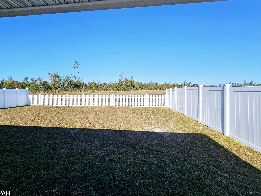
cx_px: 123
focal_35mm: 15
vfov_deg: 81.6
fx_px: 113
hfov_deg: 98.1
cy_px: 91
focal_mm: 2.2
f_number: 2.2
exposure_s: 1/3333
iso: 50
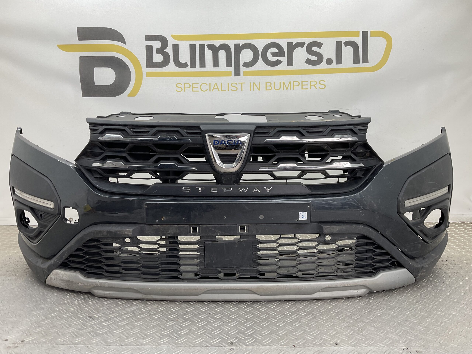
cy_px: 177
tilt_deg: -9.2
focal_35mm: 29
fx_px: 395
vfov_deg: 48.2
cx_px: 236
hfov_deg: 61.7
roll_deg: +0.0
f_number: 1.8
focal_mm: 3
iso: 25
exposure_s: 1/100
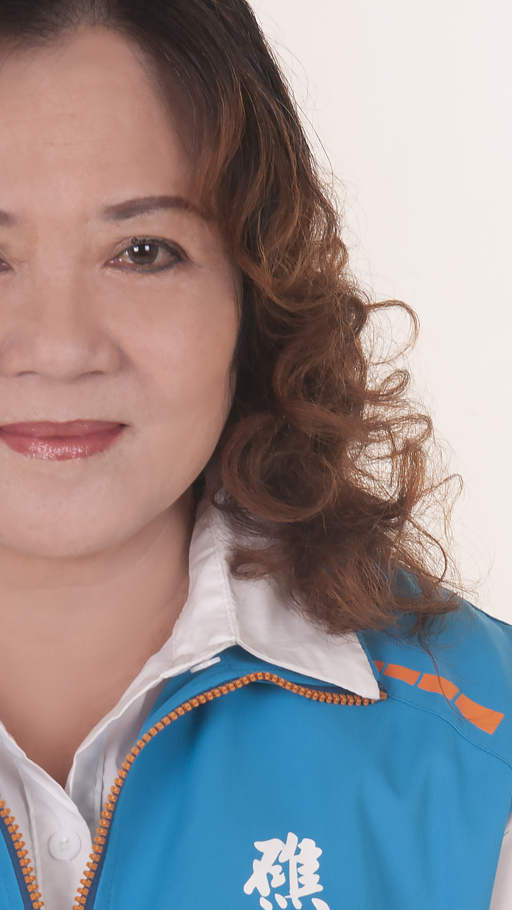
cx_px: 50
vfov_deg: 13.2
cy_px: 682
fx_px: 3915
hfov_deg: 7.5
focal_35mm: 162
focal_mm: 45
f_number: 8
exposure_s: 1/100
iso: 200
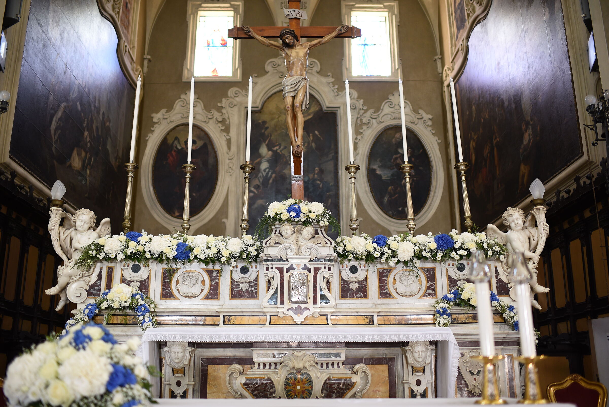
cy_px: 204
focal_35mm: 35
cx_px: 304
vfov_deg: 37.9
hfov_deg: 54.4
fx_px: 592
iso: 500
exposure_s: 1/60
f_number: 1.7
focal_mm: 35
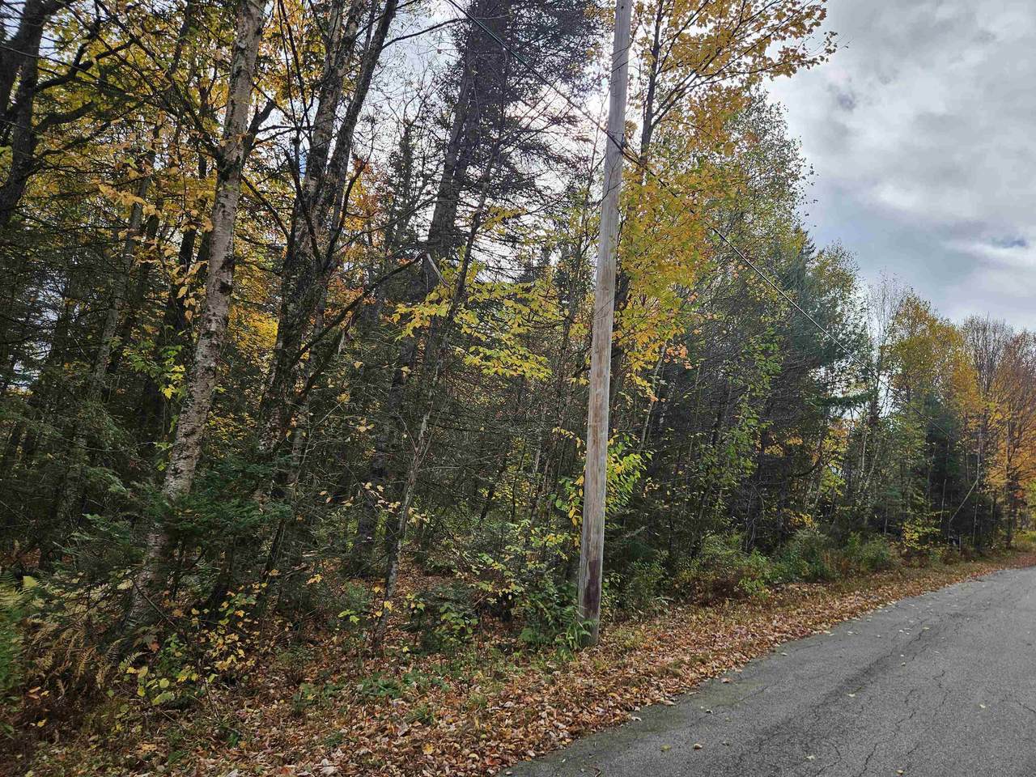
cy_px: 388
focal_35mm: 23
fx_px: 688
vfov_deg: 58.9
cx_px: 518
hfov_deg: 73.9
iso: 25
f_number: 1.8
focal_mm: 5.4
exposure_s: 1/887
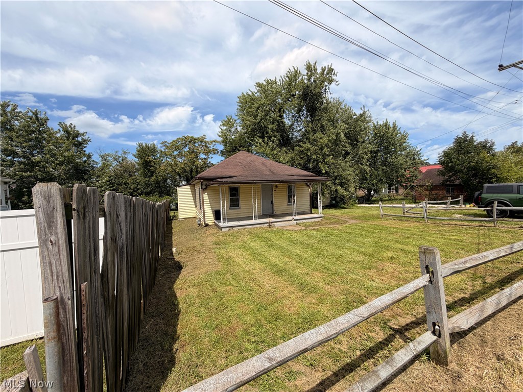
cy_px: 196
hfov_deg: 102.1
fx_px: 212
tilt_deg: -1.2
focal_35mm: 14
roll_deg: +2.6
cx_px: 262
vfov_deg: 85.7
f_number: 2.2
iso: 20
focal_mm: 2.22
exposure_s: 1/1050
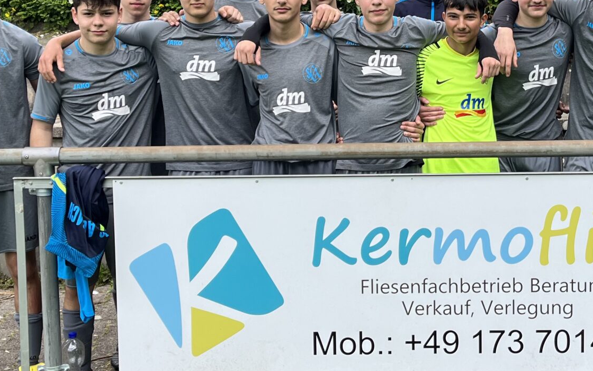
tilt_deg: -4.4
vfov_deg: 20.5
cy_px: 113
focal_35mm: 63
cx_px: 384
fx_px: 1018
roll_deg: +1.6
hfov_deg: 32.3
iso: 50
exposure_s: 1/1028
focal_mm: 5.1
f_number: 1.6
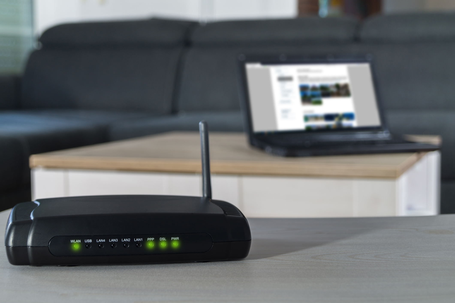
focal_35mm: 68
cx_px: 228
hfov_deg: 29.9
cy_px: 152
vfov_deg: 20.1
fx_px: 853
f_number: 5.6
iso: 100
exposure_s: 1/5
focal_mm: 45
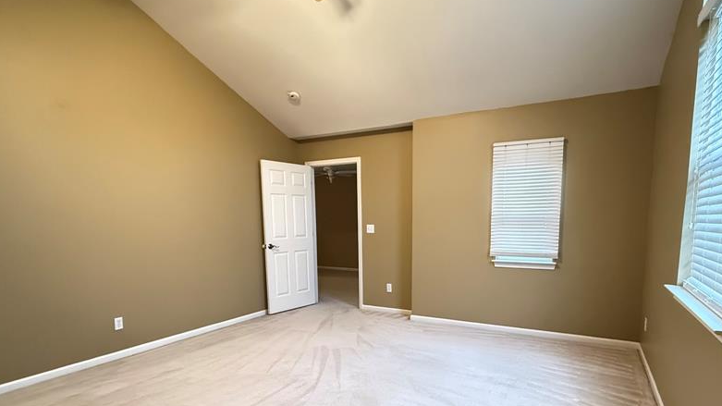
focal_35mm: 20
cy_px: 267
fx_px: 383
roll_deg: +0.2
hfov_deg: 86.5
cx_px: 391
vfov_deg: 54.8
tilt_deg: -7.0
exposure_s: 1/60
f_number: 2.2
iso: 1250
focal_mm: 2.22
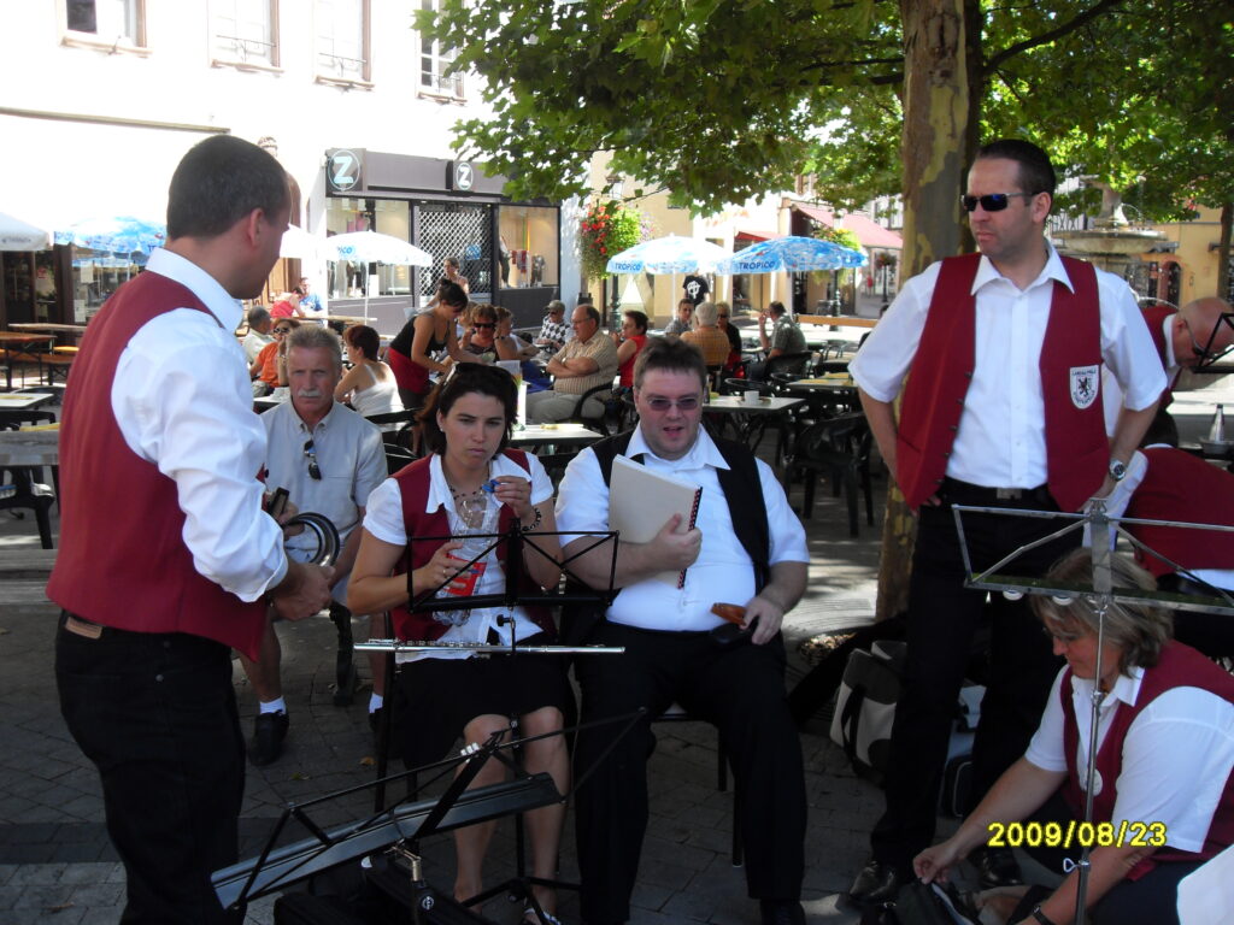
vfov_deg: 41.8
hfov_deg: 54.0
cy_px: 462
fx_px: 1212
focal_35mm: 34
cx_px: 617
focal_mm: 6.3
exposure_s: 1/350
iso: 80
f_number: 2.8
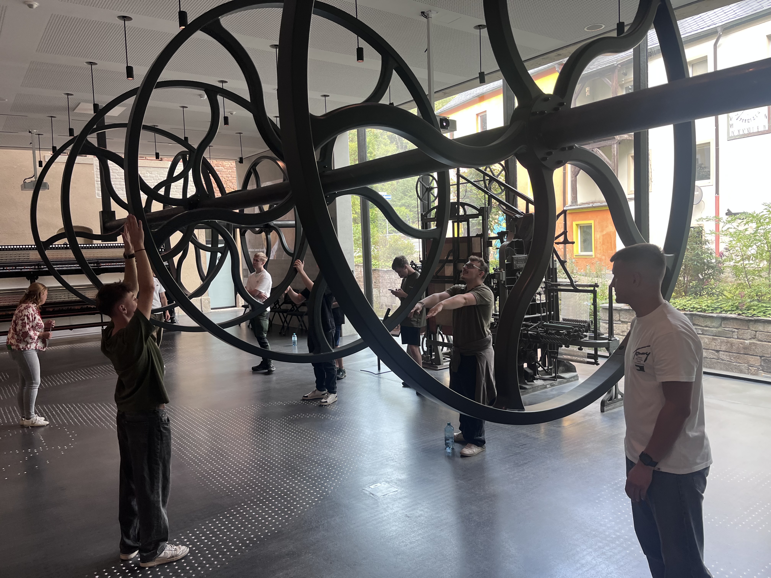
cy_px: 289
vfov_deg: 53.1
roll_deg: +3.0
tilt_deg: -4.1
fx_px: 579
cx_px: 386
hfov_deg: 67.3
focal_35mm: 26
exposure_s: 1/109
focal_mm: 5.1
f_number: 1.6
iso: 80
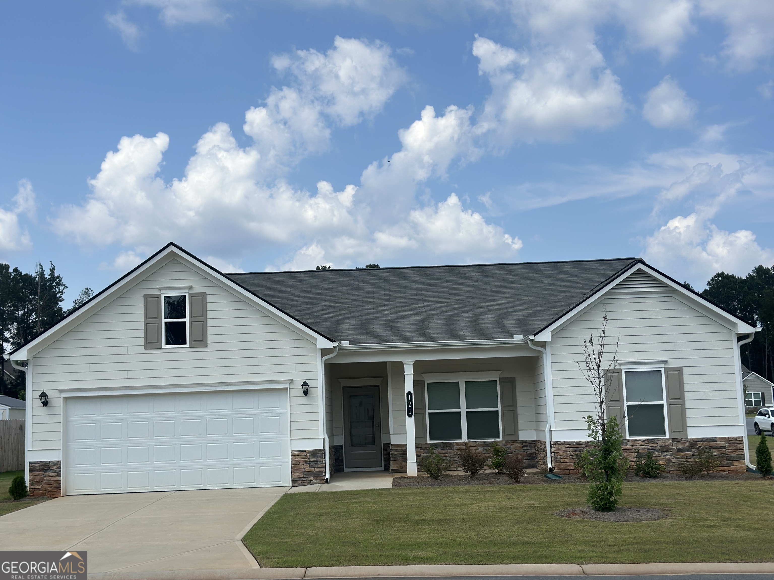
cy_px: 290
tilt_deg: +6.5
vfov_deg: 30.3
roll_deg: +1.2
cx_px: 387
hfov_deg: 39.7
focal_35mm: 48
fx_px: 1073
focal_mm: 6.86
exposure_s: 1/8929
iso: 100
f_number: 1.78
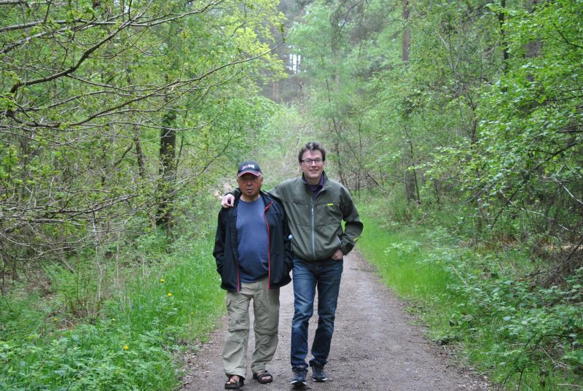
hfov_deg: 37.8
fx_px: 851
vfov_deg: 25.8
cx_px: 292
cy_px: 196
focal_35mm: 52
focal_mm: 35
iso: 200
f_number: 4.5
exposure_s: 1/80
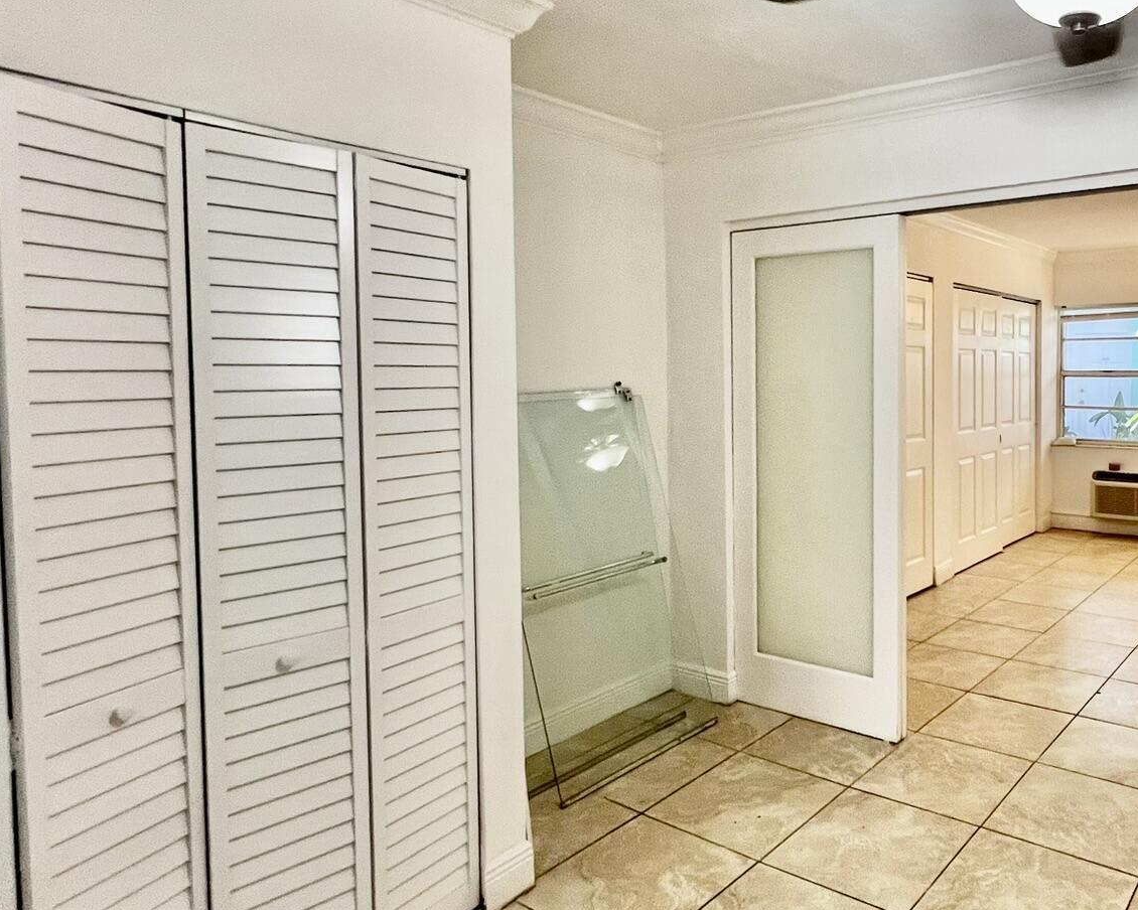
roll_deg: +0.2
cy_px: 413
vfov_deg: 60.8
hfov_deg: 67.5
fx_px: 775
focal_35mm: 23
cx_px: 866
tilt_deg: -3.3
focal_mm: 1.57
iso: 160
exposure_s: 1/60
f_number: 1.8
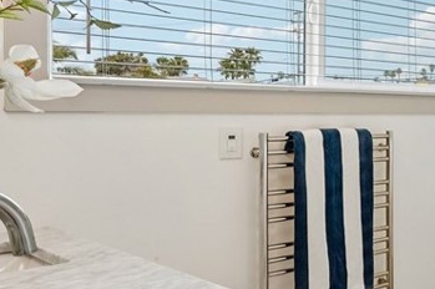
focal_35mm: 47
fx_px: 567
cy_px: 128
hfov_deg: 29.4
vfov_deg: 28.6
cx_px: 621
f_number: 8
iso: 400
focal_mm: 16
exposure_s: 1/80
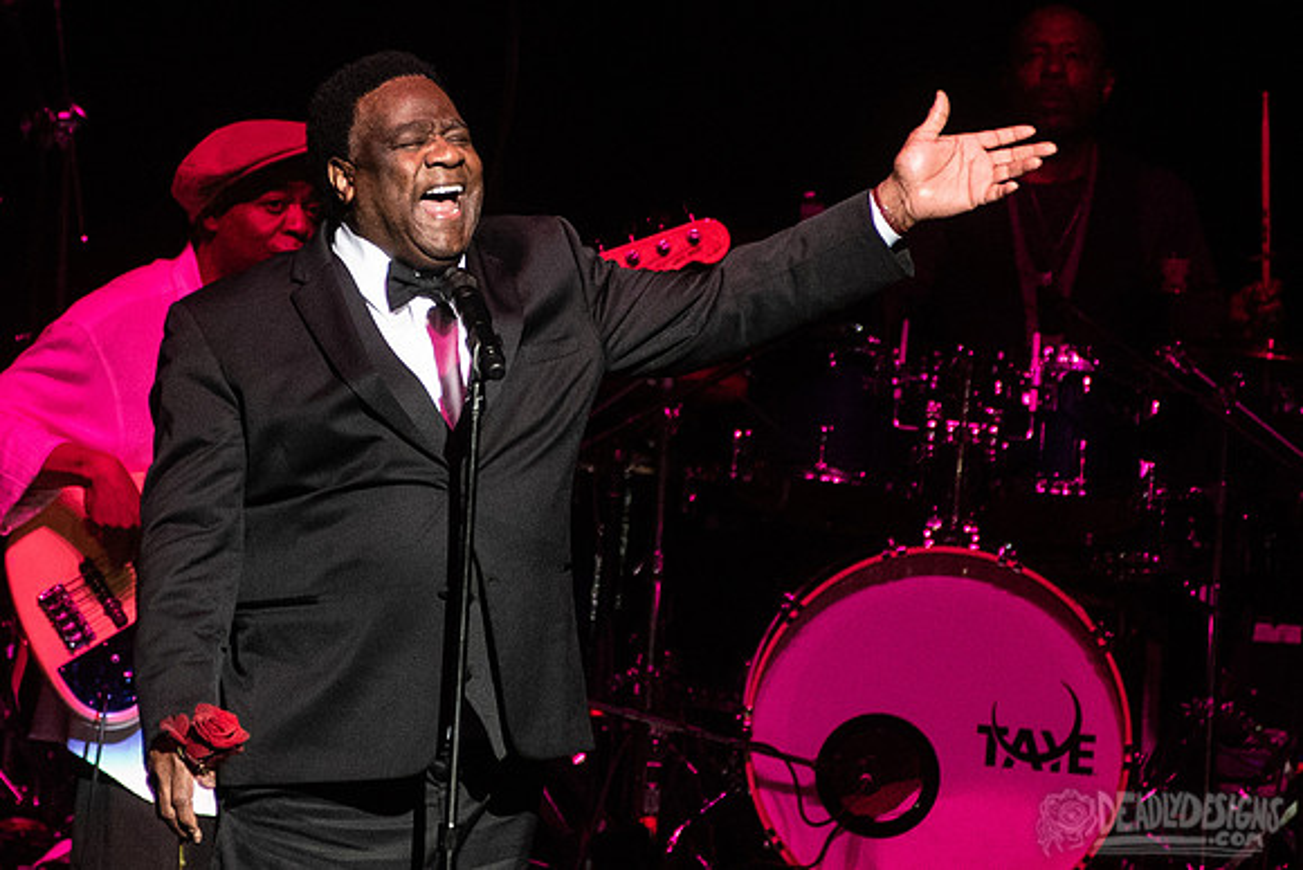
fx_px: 19352
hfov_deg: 3.9
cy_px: 160
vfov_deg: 2.6
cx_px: 545
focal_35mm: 535
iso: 3200
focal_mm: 200
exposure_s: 1/400
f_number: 4
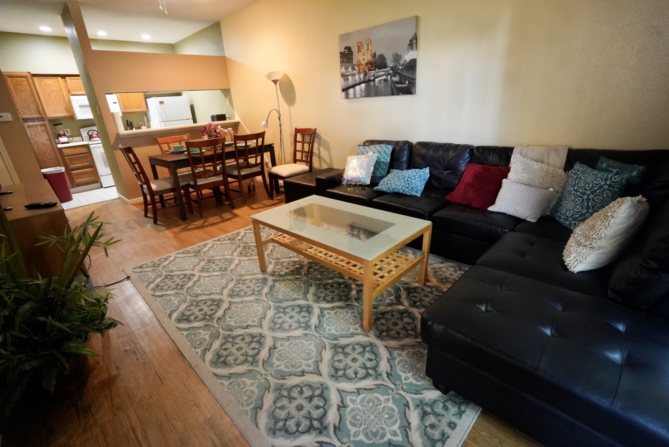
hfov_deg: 96.7
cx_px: 334
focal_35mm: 16
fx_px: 298
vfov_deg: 73.8
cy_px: 224
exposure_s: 1/160
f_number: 4
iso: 10000
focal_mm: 16
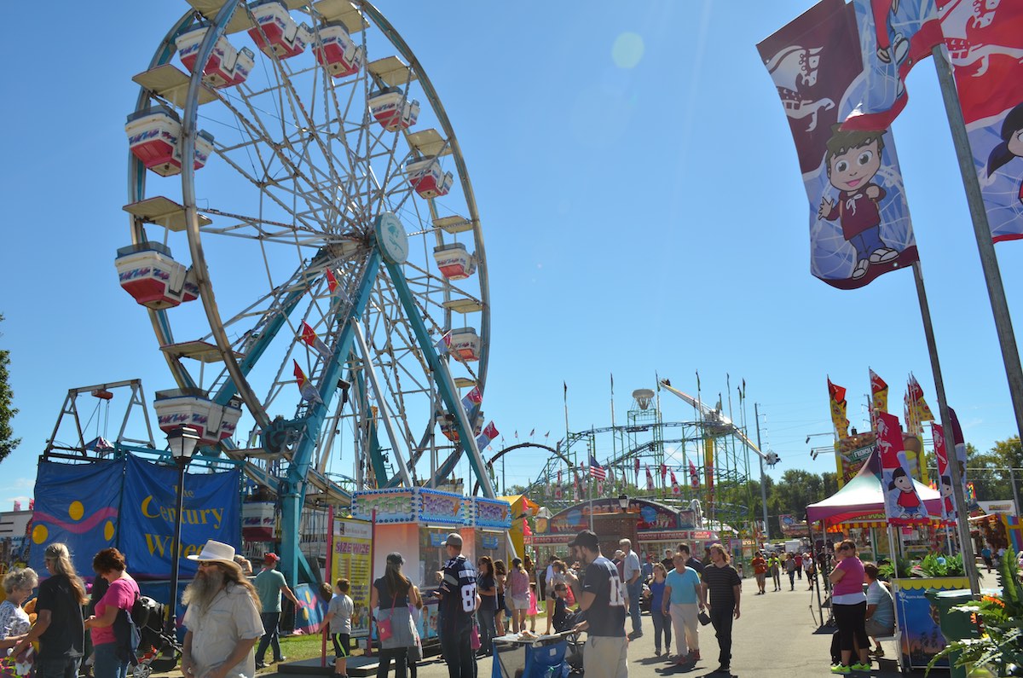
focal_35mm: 30
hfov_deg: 62.0
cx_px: 512
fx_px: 851
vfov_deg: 43.4
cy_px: 339
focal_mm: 20
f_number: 9
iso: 100
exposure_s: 1/320
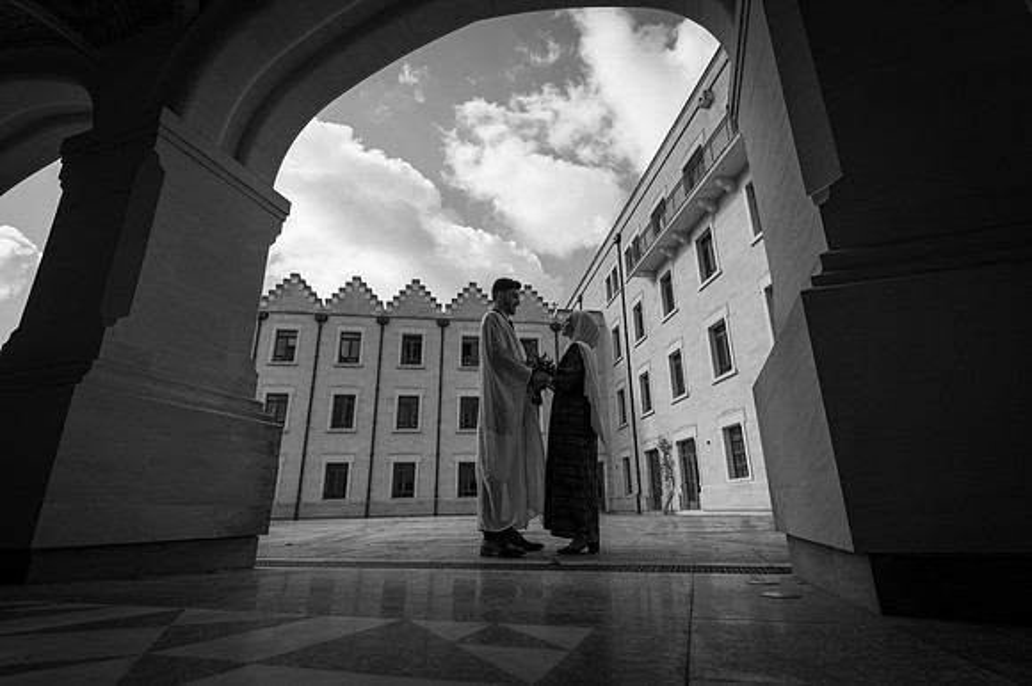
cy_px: 342
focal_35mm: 18
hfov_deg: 91.6
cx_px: 532
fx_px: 502
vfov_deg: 68.8
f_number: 7.1
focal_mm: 17
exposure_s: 1/800
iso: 200
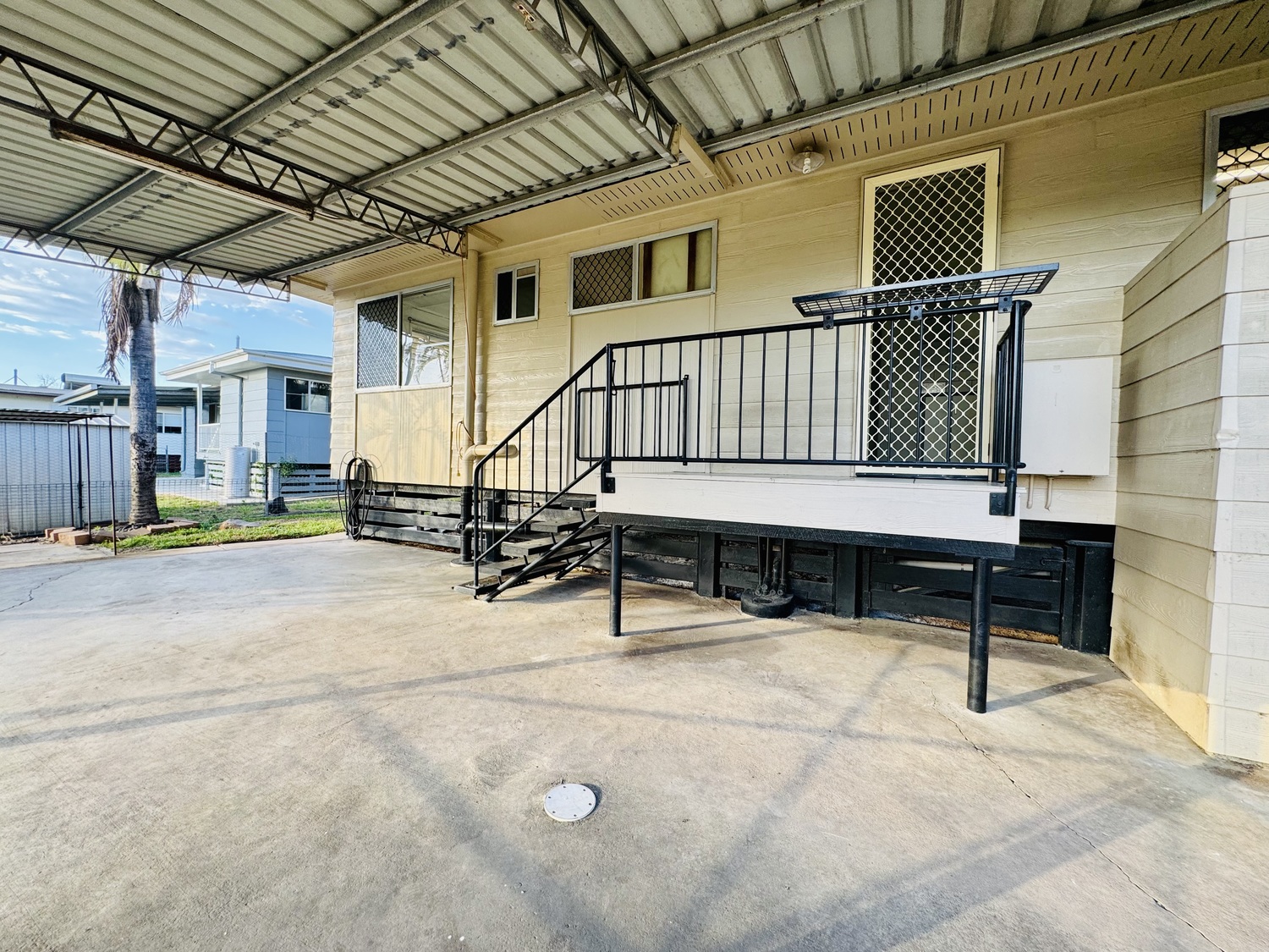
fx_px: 513
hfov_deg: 102.1
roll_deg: -0.5
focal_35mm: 14
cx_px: 634
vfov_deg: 85.7
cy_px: 476
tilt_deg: -1.5
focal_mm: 2.22
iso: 40
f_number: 2.2
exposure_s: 1/101
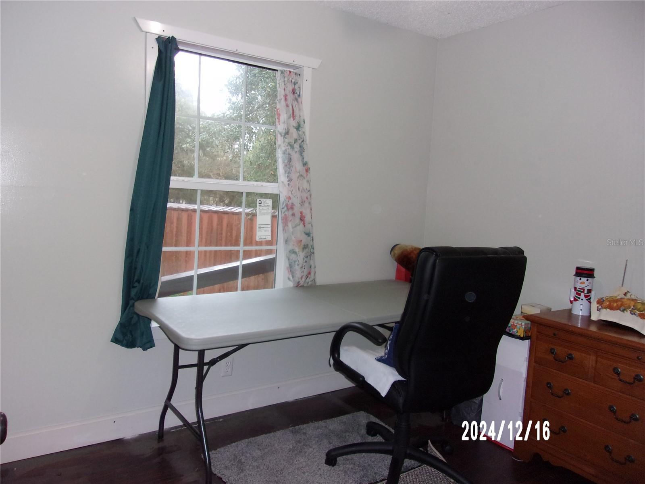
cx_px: 322
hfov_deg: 65.3
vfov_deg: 51.4
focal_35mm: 27
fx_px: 503
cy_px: 242
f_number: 3
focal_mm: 4.9
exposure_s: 1/34
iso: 200
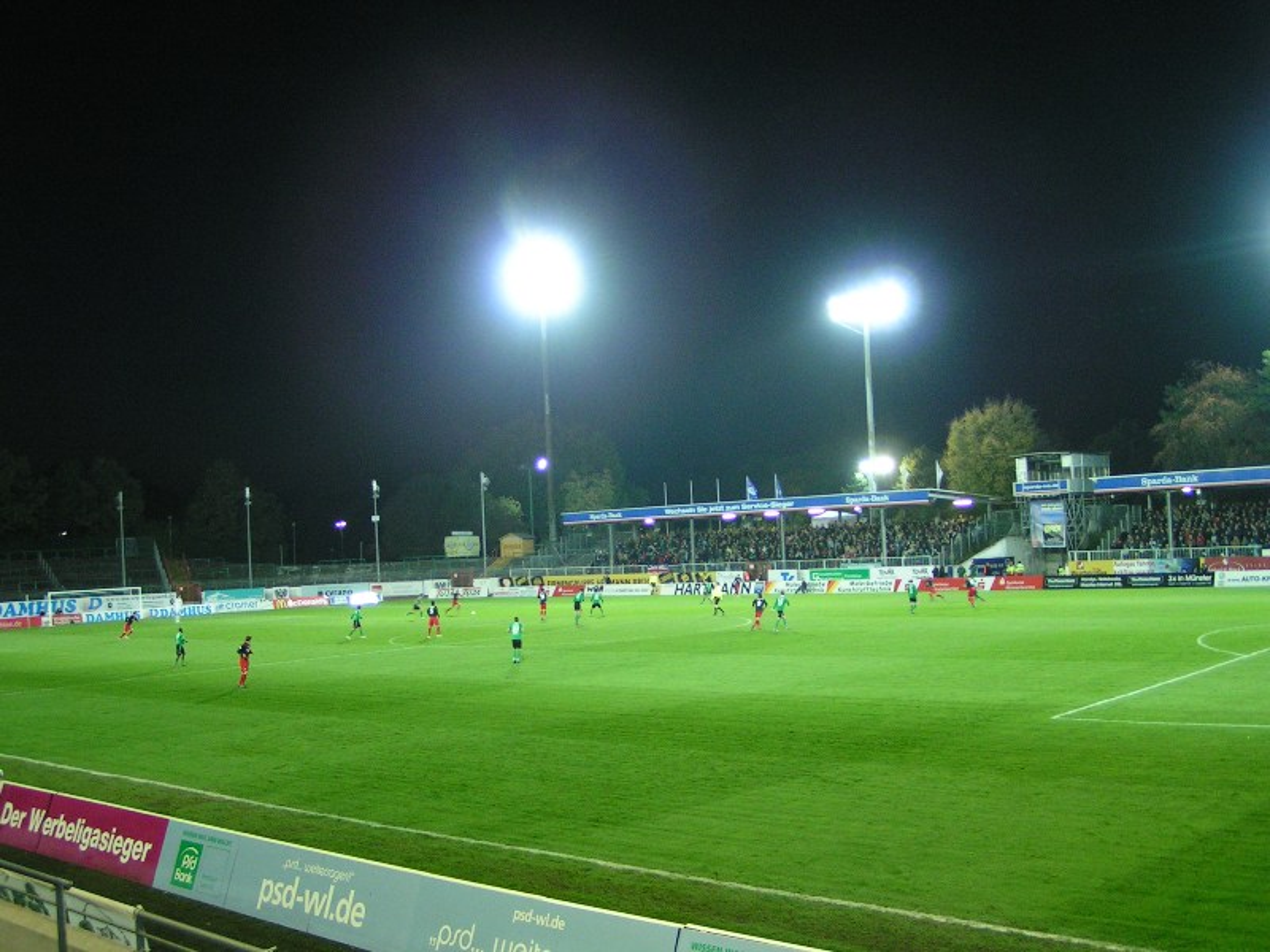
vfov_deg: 37.7
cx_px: 635
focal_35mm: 38
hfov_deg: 49.0
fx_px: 1394
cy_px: 476
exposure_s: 1/30
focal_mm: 5.8
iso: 200
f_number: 2.8
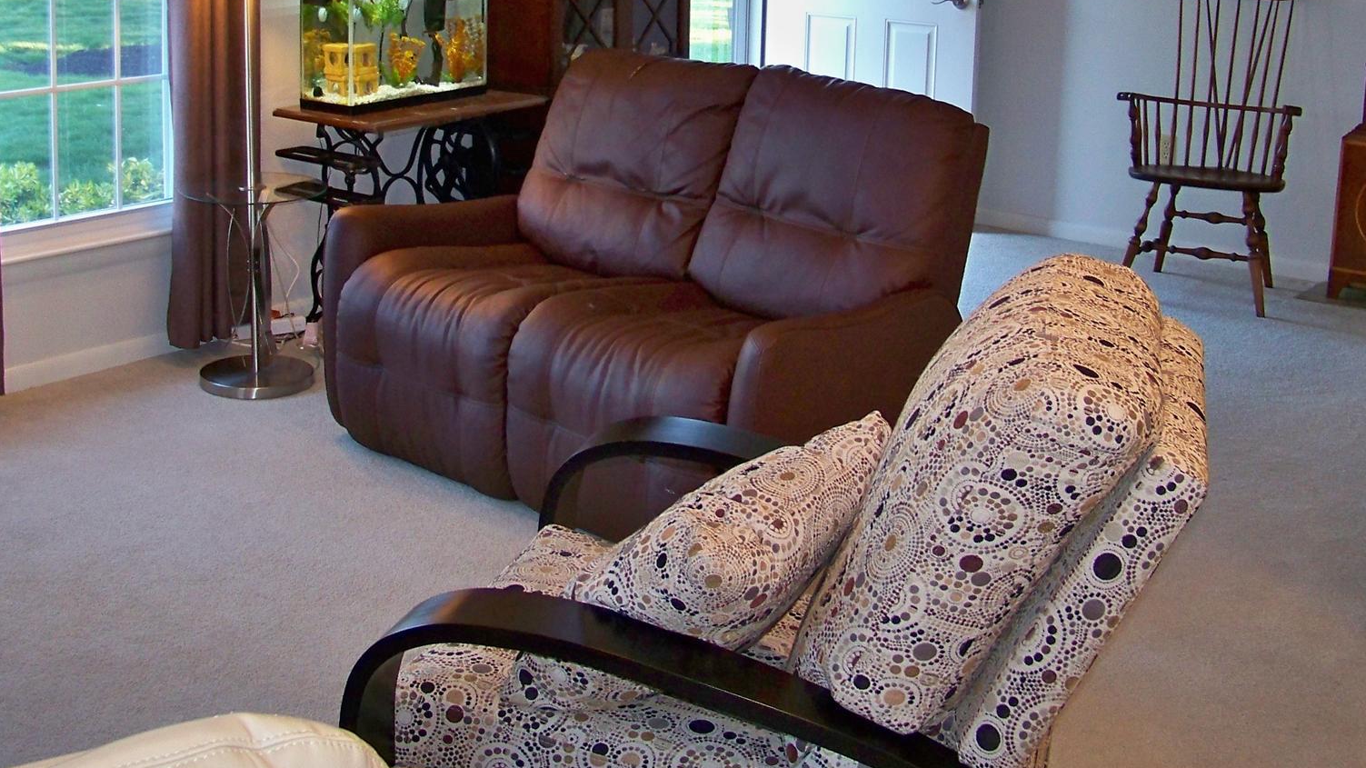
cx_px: 639
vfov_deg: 24.0
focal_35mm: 49
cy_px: 150
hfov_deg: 42.1
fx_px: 1775
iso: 200
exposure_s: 1/30
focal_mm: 5.85
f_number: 2.8
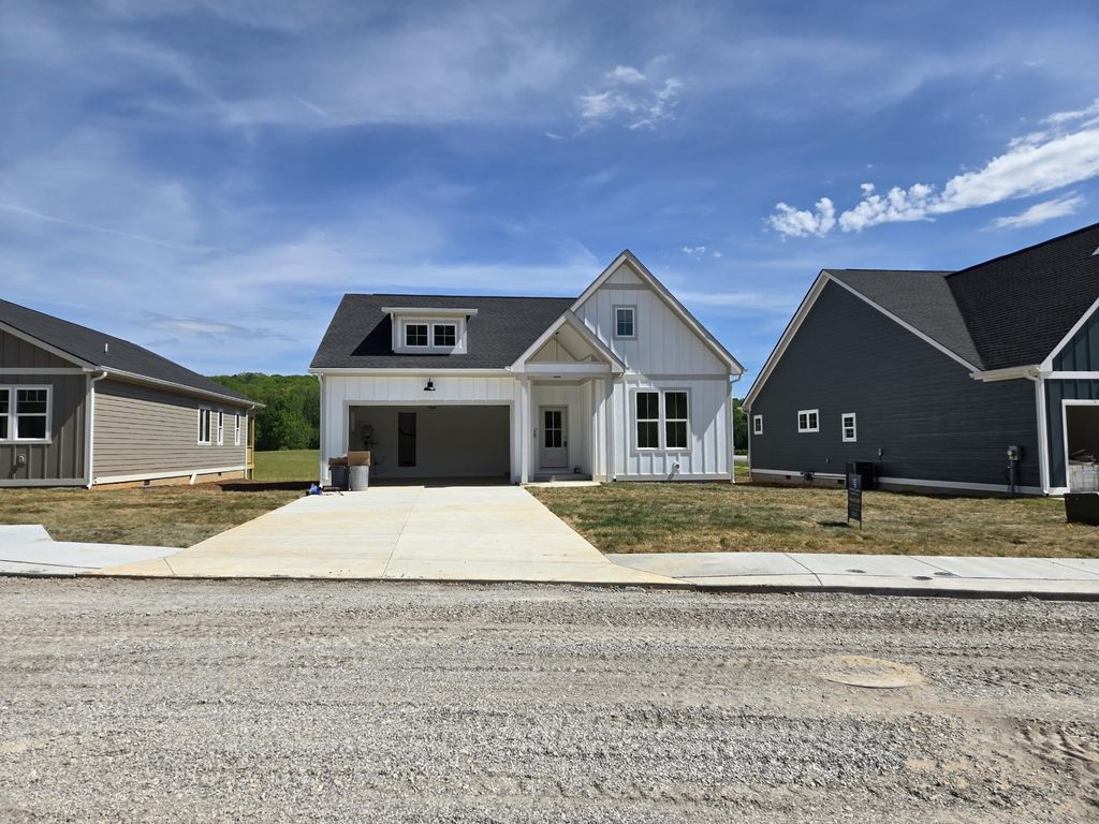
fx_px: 730
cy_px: 412
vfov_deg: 58.9
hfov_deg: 73.9
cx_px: 550
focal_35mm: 23
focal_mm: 5.4
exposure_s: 1/3143
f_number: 1.8
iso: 25
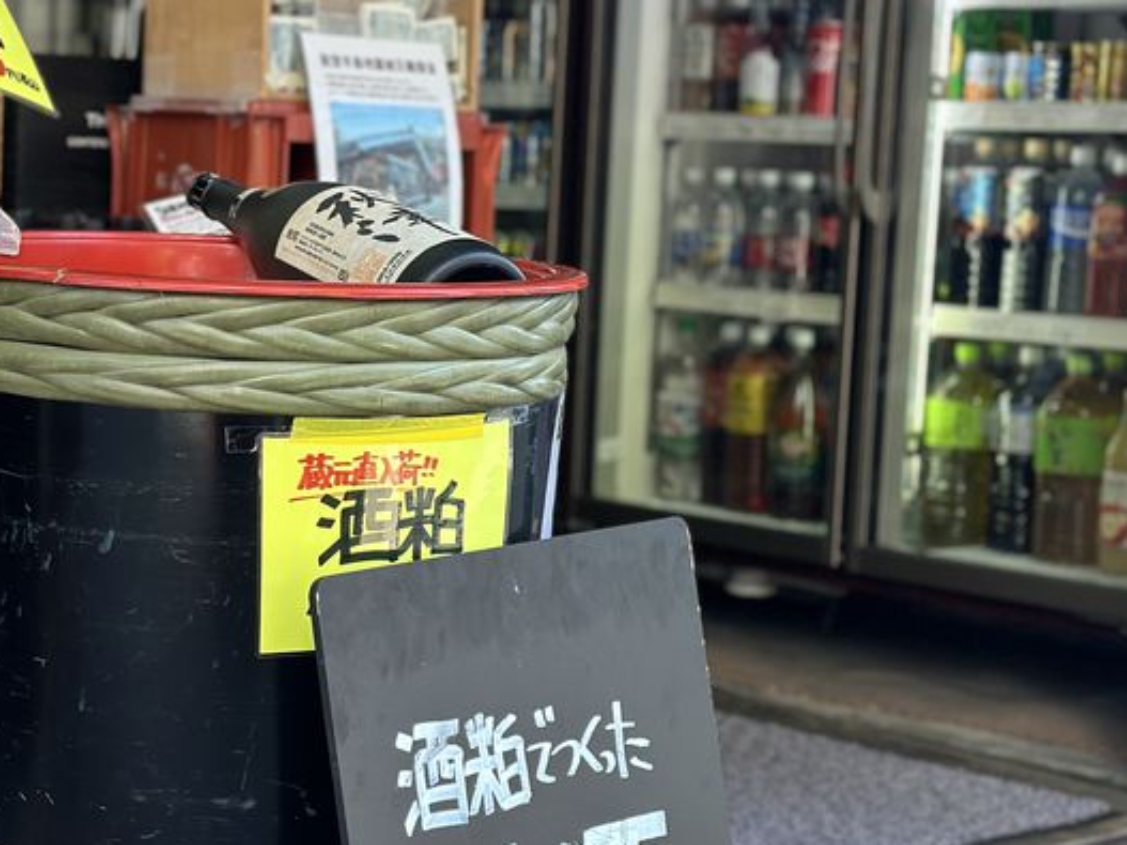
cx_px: 299
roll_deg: -2.4
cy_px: 448
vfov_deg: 18.0
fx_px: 2669
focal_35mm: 82
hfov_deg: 23.6
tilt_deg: -7.1
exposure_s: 1/313
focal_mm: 6.86
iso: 80
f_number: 1.78
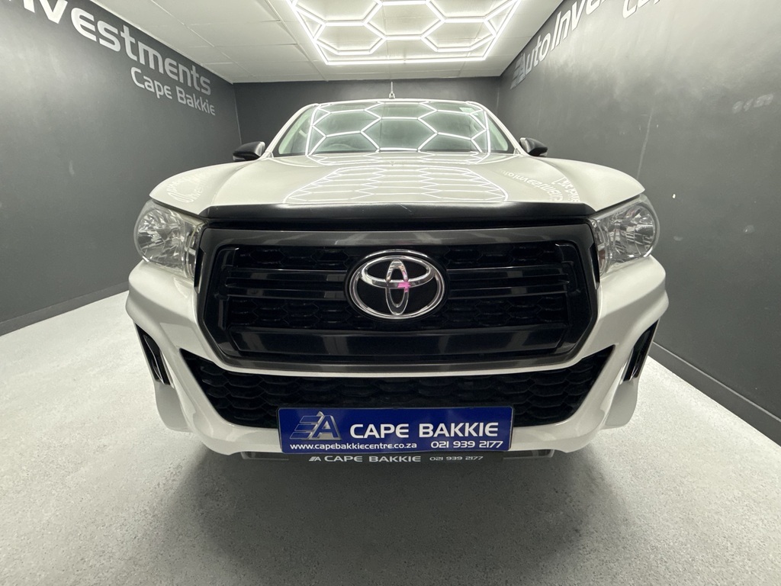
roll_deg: +0.4
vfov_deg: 85.7
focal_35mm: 14
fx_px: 316
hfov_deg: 102.1
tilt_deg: -17.5
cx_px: 390
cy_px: 293
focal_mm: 2.22
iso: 400
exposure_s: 1/60
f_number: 2.2
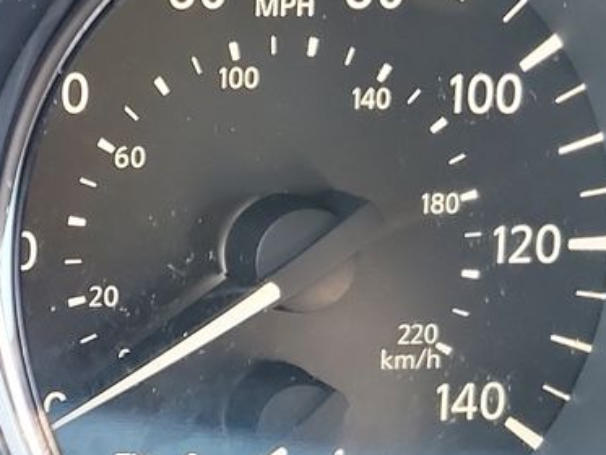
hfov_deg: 16.6
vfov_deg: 14.4
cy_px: 161
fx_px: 1804
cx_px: -411
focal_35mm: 103
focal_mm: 6.7
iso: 354
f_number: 1.8
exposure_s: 1/59
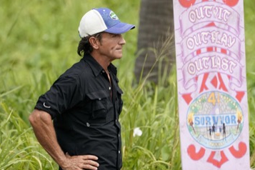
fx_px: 5950
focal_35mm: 840
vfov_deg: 1.6
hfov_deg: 2.5
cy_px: 96
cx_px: 151
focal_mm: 400
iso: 2000
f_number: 8
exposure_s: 1/2000
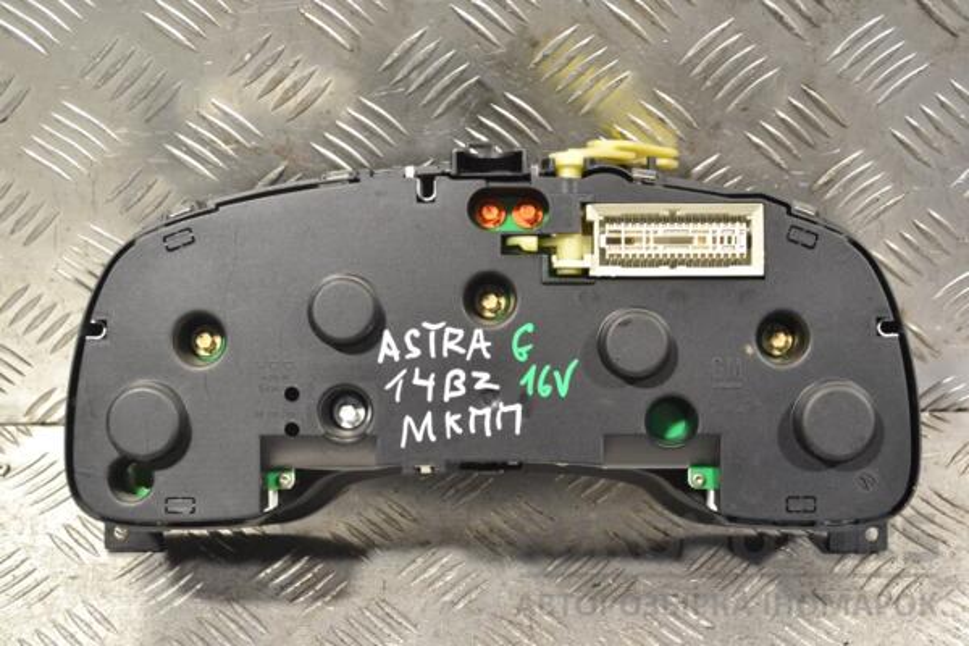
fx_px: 1615
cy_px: 323
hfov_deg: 33.4
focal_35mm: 60
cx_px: 484
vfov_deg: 22.6
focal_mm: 40
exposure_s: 1/250
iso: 3200
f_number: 8
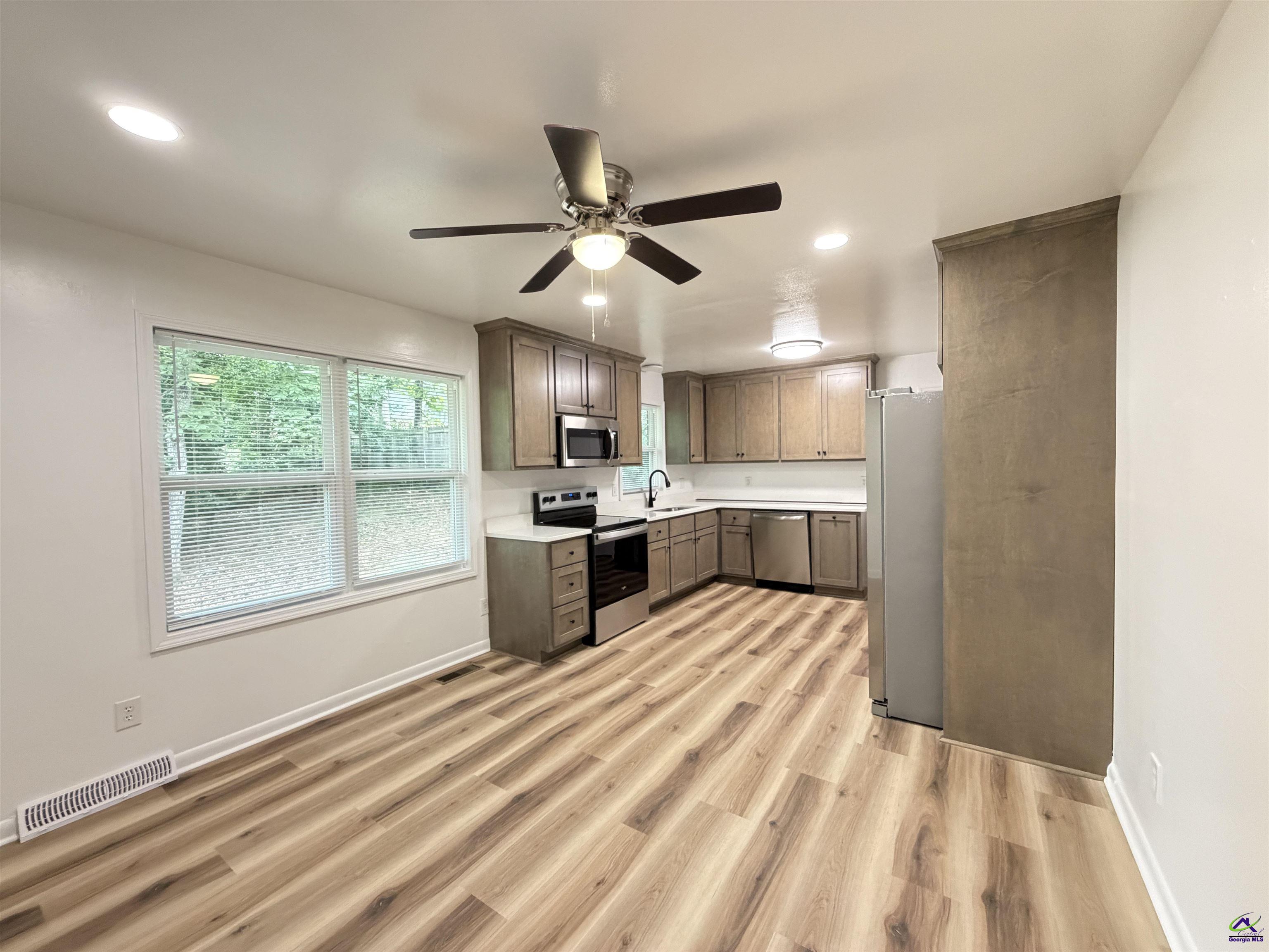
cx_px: 634
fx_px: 513
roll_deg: +1.4
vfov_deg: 85.7
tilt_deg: -1.2
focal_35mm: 14
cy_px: 476
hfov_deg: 102.1
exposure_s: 1/60
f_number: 2.2
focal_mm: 2.22
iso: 640
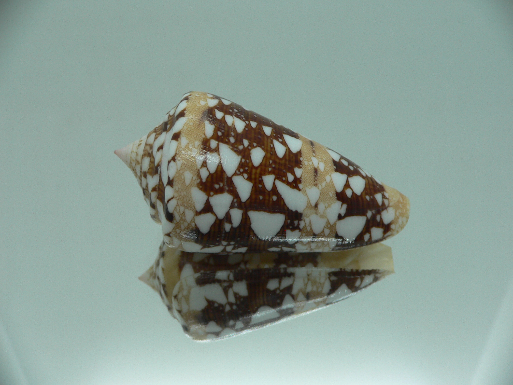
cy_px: 192
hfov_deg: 52.6
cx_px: 256
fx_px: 519
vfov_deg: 40.7
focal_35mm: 35
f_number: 2.8
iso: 80
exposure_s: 1/60
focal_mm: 4.6
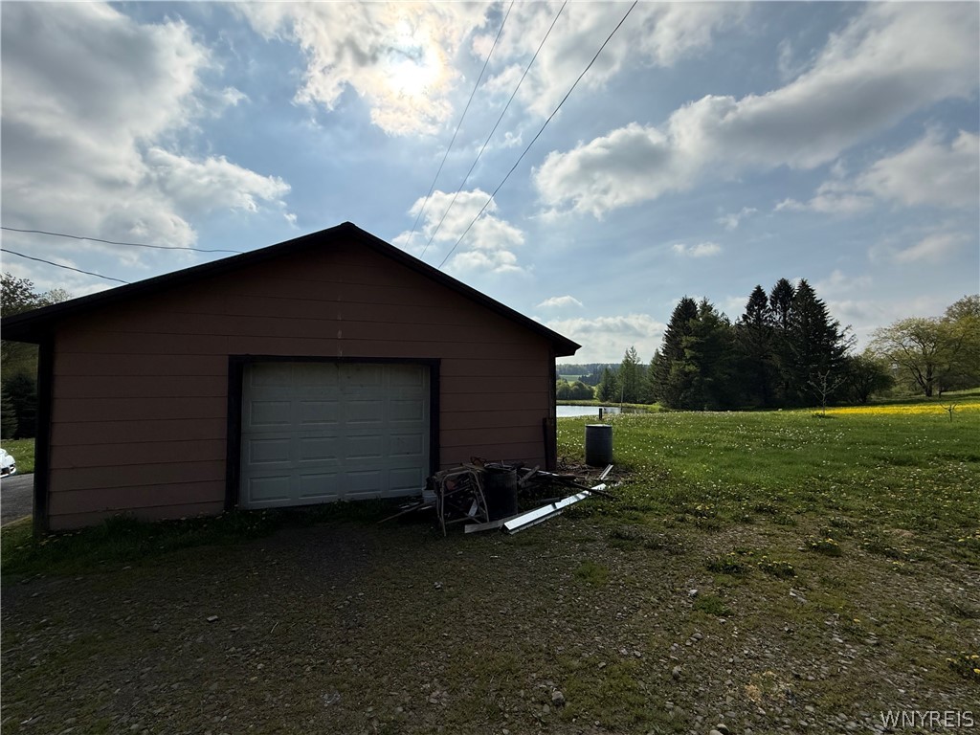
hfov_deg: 102.1
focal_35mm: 14
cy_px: 368
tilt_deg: +2.1
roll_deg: -0.1
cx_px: 490
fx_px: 396
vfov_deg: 85.7
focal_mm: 2.22
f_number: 2.2
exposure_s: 1/4762
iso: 50
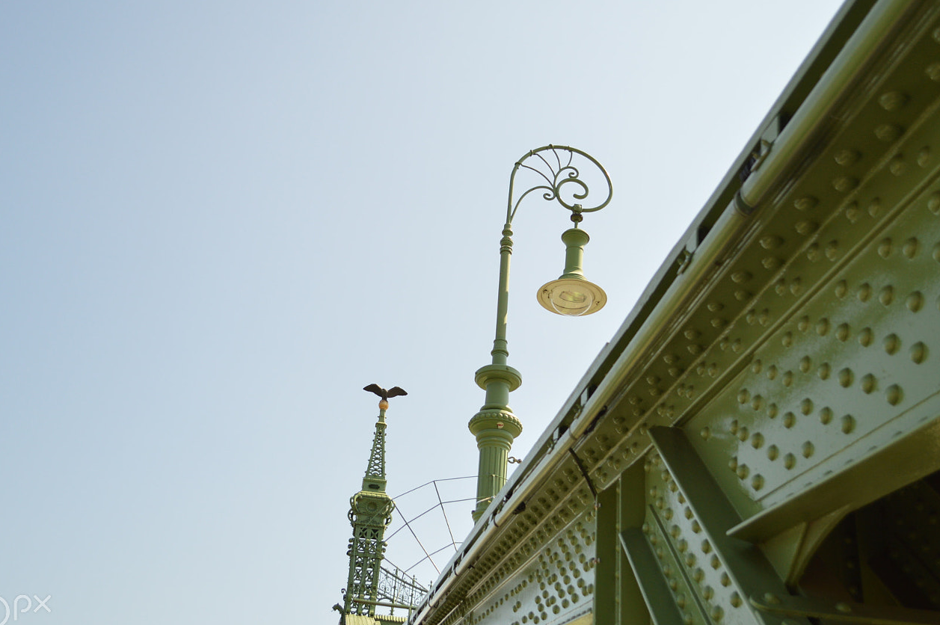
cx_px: 464
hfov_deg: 46.4
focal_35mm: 42
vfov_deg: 31.8
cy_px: 312
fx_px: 1096
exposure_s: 1/1000
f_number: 4
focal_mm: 22
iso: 200
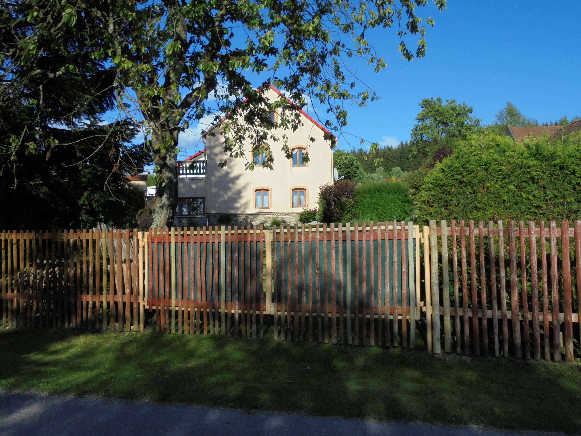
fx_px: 571
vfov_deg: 41.8
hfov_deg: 54.0
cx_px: 290
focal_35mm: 34
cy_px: 218
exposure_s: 1/800
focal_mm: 6.1
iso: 100
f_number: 4
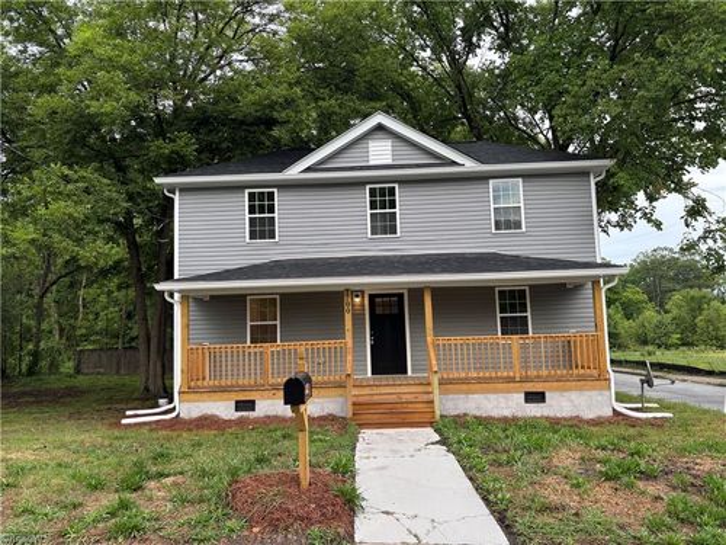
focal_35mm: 26
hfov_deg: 67.3
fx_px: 545
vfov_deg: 53.1
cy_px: 272
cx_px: 363
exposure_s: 1/209
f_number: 1.6
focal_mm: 5.96
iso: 40
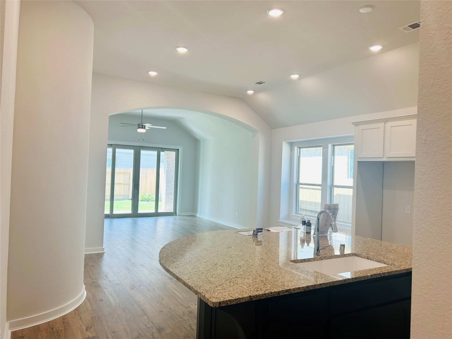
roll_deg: -1.7
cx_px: 226
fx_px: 339
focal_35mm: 26
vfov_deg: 53.1
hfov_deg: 67.3
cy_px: 170
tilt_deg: +1.4
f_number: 1.5
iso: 40
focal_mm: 5.7
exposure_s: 1/120
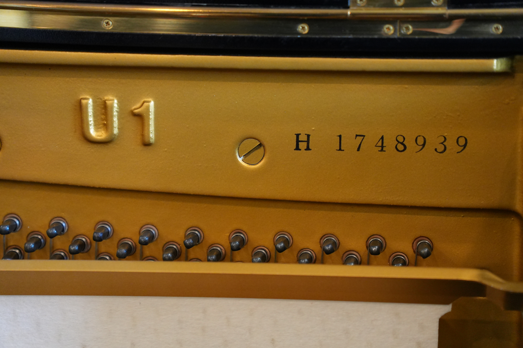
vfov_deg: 13.6
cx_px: 262
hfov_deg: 20.3
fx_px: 1460
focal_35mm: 100
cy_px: 174
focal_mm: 67
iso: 2500
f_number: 2.8
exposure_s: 1/160
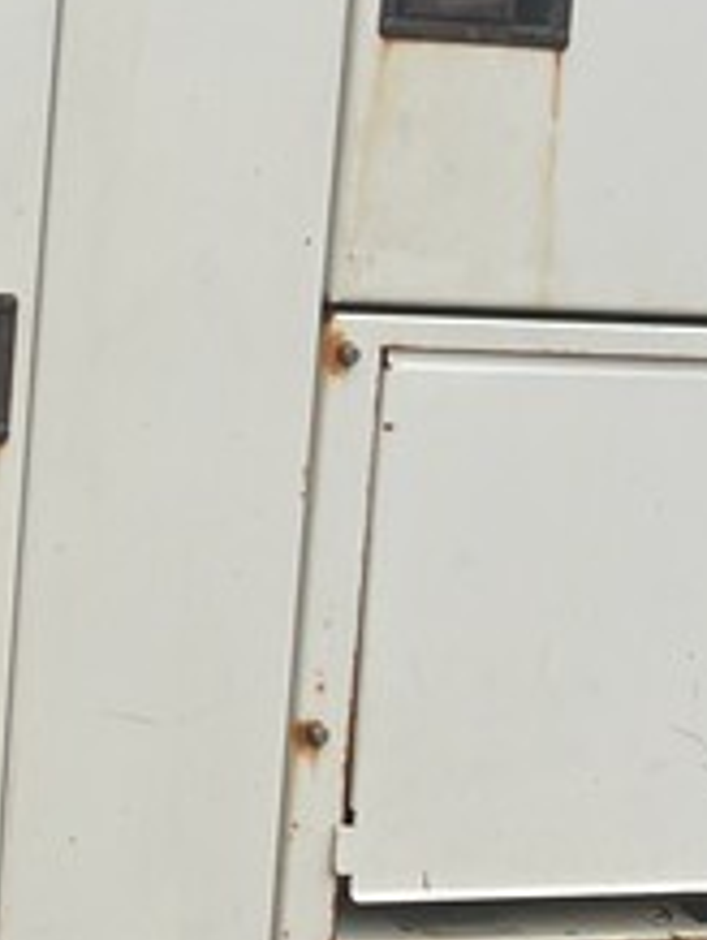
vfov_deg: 16.1
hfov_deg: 11.7
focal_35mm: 122
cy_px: 492
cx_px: -332
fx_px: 3316
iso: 50
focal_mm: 5.7
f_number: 1.5
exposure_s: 1/2208
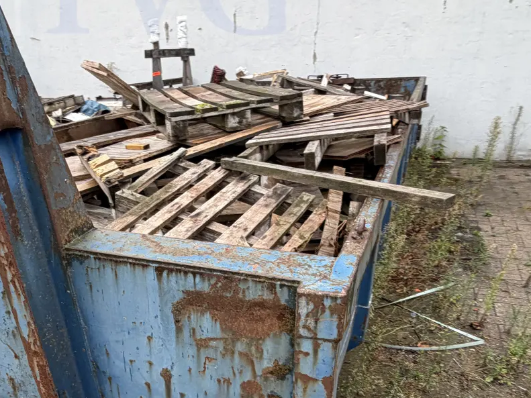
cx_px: 198
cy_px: 322
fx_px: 521
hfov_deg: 53.4
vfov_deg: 40.0
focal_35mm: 34
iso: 40
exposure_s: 1/151
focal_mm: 2.22
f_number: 2.2
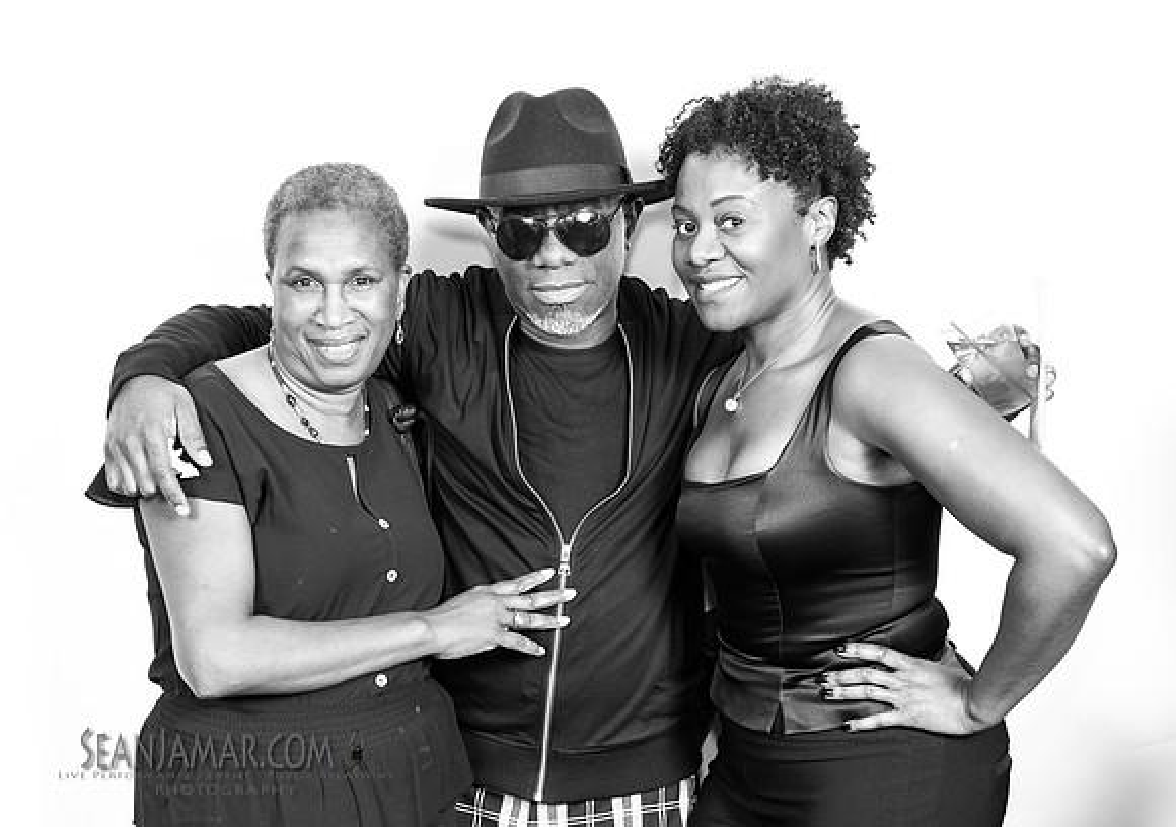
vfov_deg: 21.0
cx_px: 541
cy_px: 407
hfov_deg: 29.5
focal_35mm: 67
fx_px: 2229
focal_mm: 56
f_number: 4
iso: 500
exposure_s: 1/200
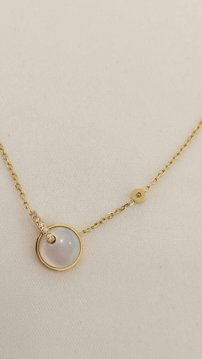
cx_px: 91
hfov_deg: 18.2
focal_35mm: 66
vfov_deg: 31.9
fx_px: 629
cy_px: 179
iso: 100
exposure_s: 1/50
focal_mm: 4.75
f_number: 1.8
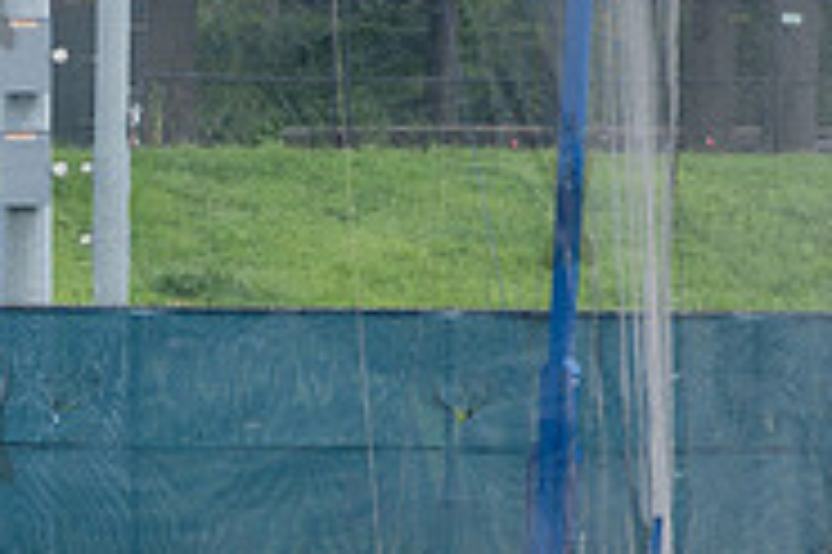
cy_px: 599
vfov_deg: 1.7
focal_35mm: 828
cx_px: -118
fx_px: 19119
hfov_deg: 2.5
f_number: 5
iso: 160
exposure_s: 1/500
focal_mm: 200
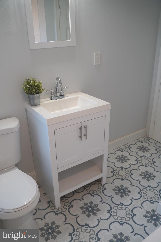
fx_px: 188
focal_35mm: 28
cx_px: 80
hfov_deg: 46.4
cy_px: 121
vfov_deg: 65.5
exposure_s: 1/160
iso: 500
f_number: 4
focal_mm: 28
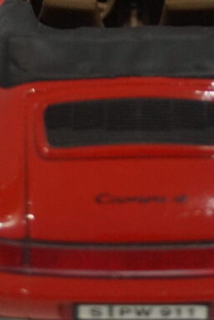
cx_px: 130
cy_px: 8
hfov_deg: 12.9
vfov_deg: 18.8
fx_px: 944
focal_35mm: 106
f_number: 4
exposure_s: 1/160
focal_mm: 30
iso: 3200
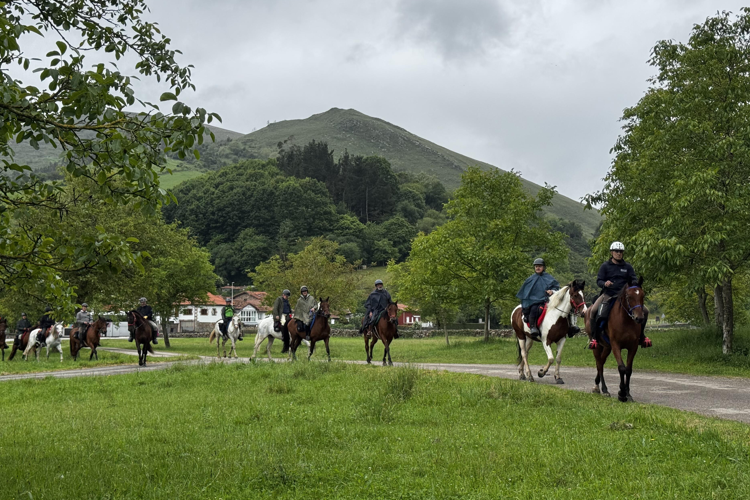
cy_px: 253
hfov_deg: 36.9
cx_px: 373
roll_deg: -0.8
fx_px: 1125
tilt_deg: +4.8
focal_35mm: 54
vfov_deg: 25.1
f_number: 1.78
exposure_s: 1/1524
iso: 64
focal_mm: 6.76
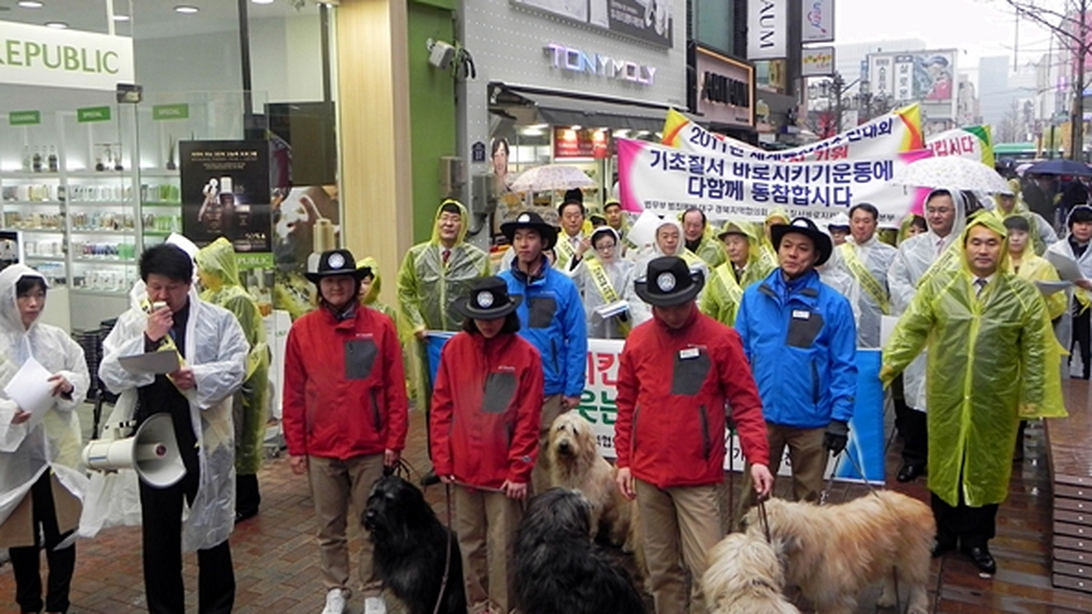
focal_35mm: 32
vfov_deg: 36.6
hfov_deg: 61.0
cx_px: 548
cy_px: 256
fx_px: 927
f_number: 3.5
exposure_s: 1/91.6
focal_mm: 5.2
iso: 160
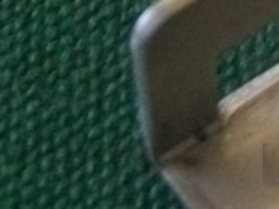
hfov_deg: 9.5
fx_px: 1589
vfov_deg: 7.4
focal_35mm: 197
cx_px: 508
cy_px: -113
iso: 200
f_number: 2.7
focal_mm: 6.1
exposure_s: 1/8
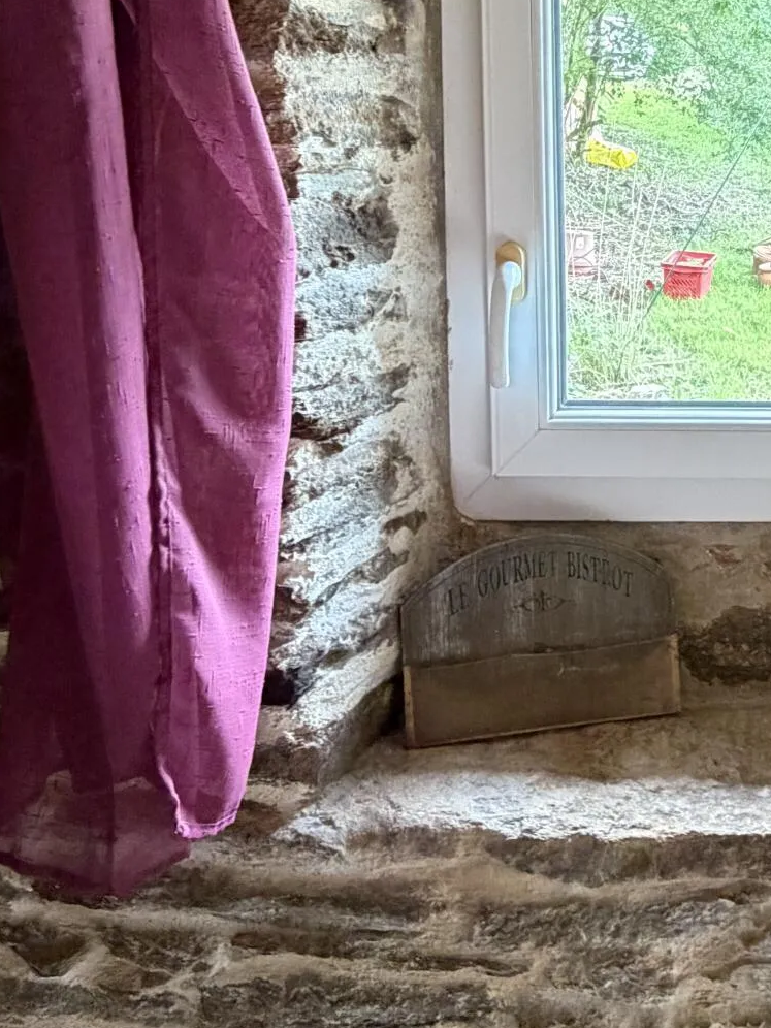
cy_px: 258
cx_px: 749
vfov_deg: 49.3
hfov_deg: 36.2
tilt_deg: -8.8
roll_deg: -1.2
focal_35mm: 36
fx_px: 1069
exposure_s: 1/60
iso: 500
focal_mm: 2.22
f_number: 2.2
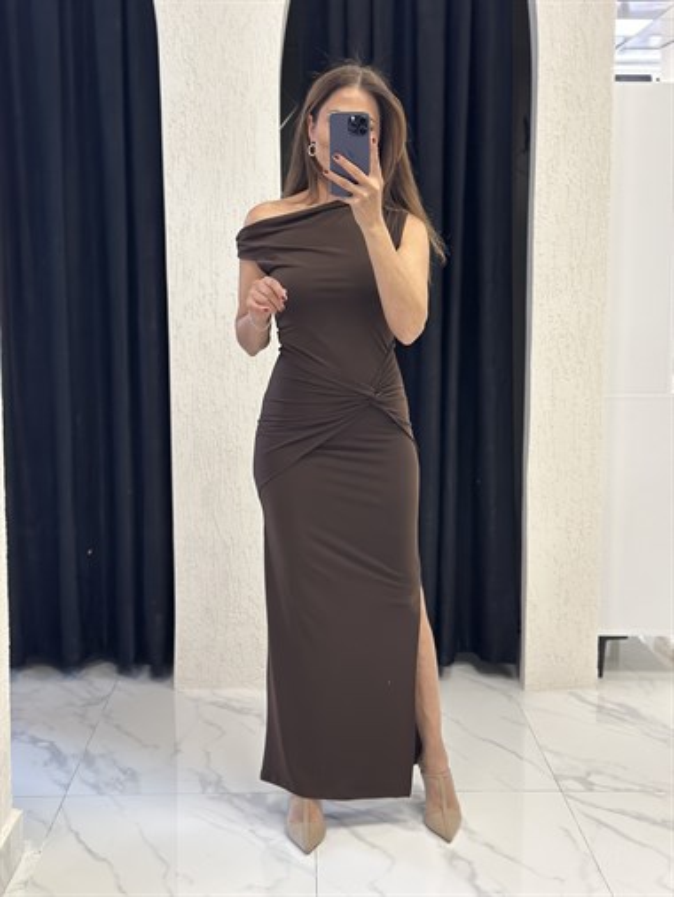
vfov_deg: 39.6
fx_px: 1245
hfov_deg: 30.3
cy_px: 448
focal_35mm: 48
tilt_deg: -19.3
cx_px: 337
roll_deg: -0.5
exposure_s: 1/100
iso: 200
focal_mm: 6.86
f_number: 1.78
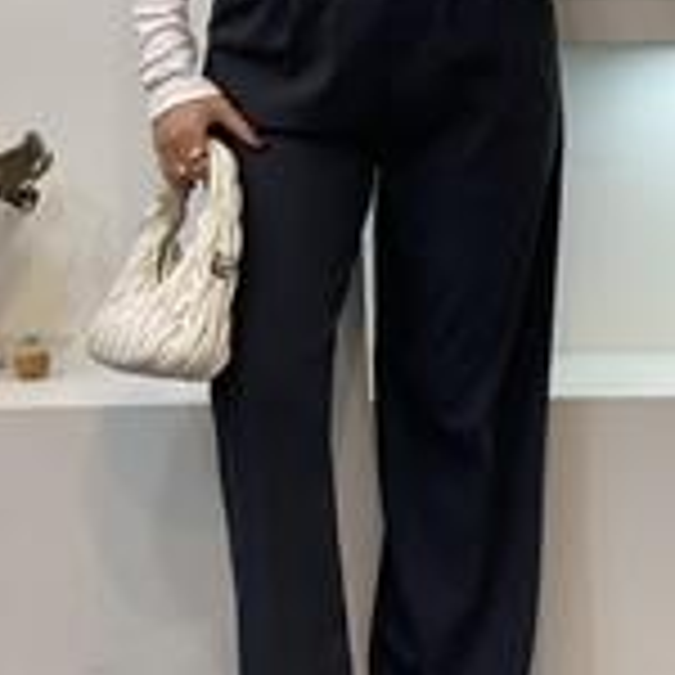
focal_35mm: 127
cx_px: 333
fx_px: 2802
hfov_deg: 13.7
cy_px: 106
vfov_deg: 13.6
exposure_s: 1/100
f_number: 2
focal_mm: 6
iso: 80
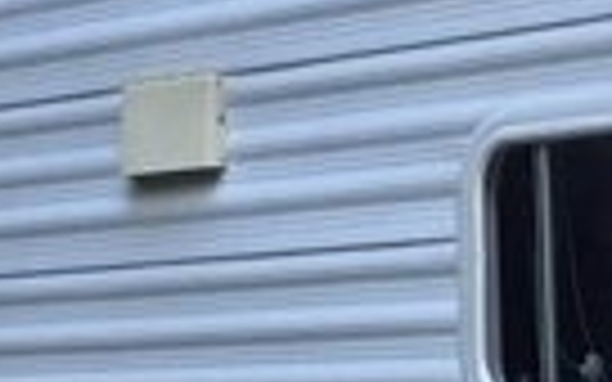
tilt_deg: -3.8
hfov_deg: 10.8
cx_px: 540
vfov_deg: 6.7
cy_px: 593
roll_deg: +1.6
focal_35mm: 193
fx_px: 3219
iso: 32
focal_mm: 3.3
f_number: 2.4
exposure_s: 1/30
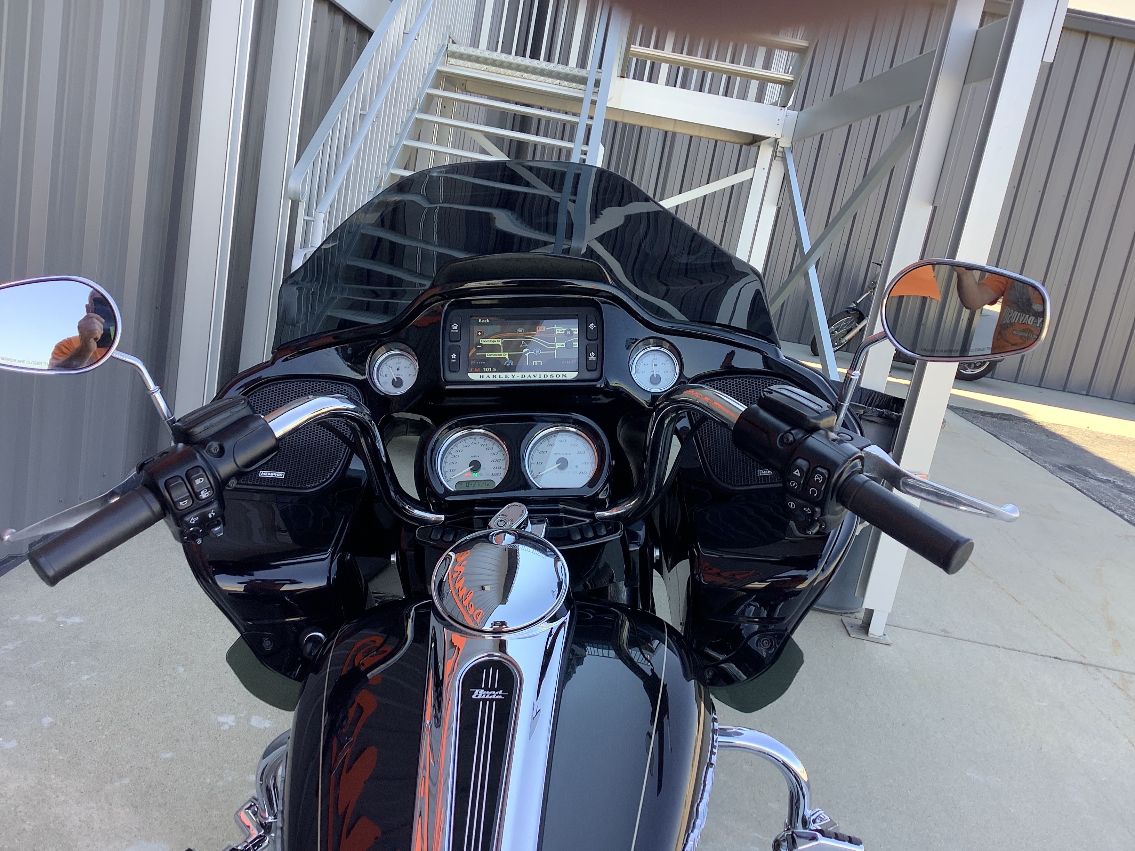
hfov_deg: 58.4
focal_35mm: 31
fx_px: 1016
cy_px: 426
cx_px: 568
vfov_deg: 45.4
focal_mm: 3.3
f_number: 2.4
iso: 25
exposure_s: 1/120
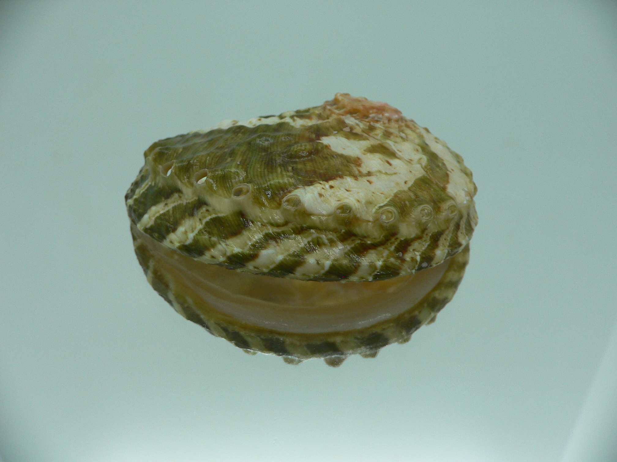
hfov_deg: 52.6
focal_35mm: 35
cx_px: 308
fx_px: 624
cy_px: 231
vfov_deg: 40.7
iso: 80
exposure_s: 1/60
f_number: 2.8
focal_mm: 4.6
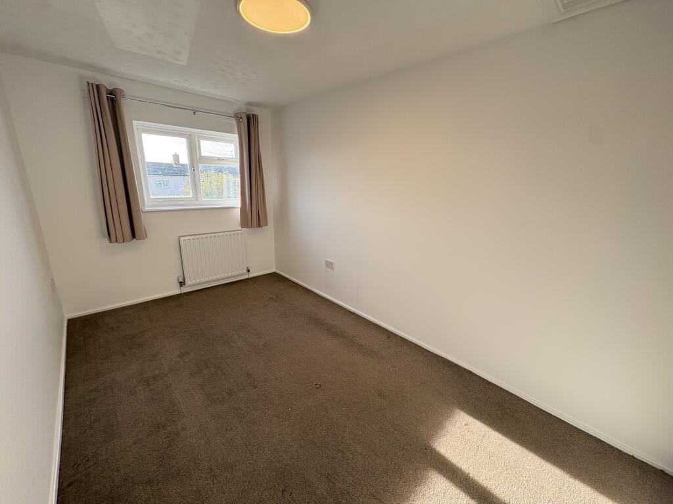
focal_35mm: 14
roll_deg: -1.6
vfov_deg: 85.7
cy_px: 252
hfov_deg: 102.1
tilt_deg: -14.8
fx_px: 272
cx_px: 336
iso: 40
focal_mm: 2.22
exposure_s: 1/166
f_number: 2.2
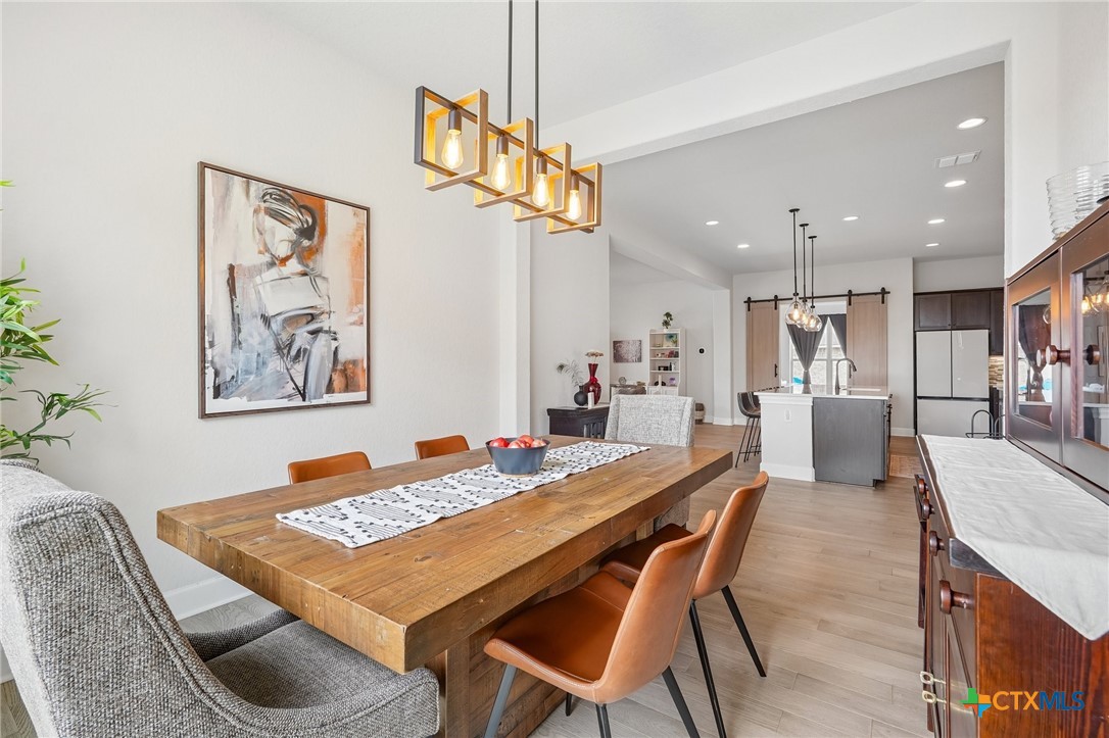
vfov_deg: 73.7
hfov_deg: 96.8
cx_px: 554
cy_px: 369
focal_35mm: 16
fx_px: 493
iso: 200
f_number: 8
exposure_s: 1/30
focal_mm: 16
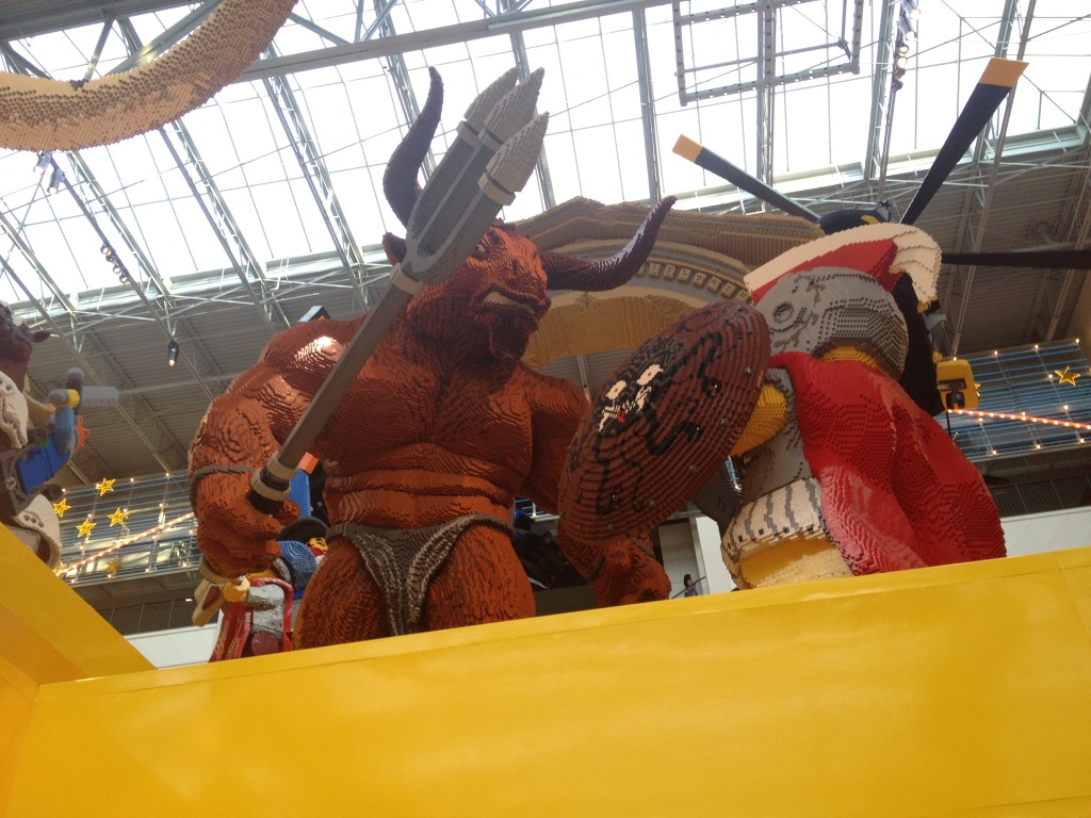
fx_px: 1103
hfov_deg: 52.6
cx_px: 546
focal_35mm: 35
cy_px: 409
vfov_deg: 40.7
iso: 80
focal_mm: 4.28
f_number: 2.4
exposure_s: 1/60
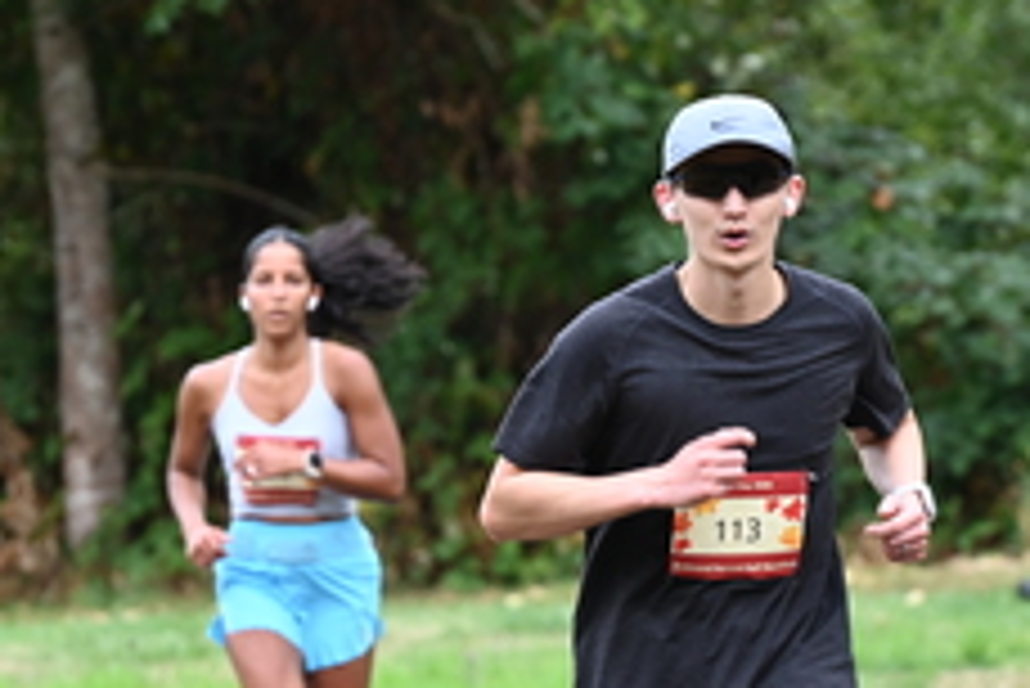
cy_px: 510
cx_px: 562
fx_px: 13741
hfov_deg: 4.3
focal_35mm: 480
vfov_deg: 2.9
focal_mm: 200
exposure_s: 1/250
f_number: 6.3
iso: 800
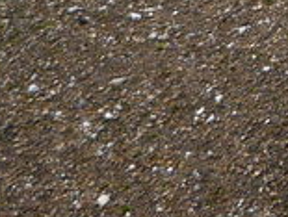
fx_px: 1609
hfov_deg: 9.3
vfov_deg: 7.4
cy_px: -256
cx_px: 667
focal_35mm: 193
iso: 100
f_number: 4
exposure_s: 1/100
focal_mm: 5.2
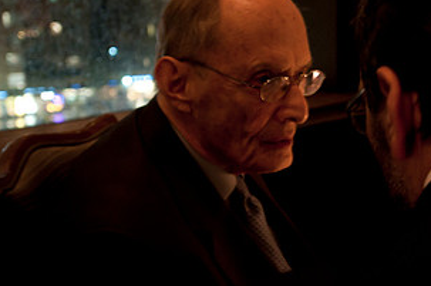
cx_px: 317
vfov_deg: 19.7
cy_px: 120
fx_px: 825
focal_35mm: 69
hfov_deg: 28.9
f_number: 2.8
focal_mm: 24
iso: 1000
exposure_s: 1/8
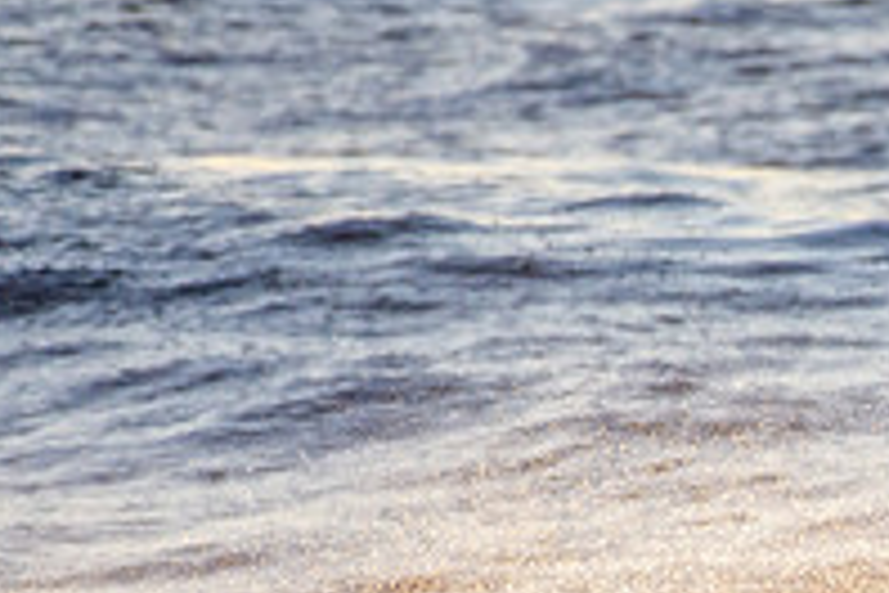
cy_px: 824
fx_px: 54126
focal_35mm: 2192
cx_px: 1167
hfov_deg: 0.9
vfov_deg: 0.6
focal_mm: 500
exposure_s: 1/2000
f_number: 5.6
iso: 720
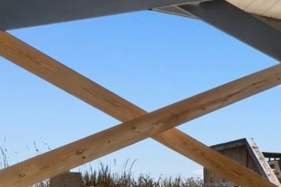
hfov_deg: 18.6
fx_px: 515
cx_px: 569
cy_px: 192
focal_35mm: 66
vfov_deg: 19.9
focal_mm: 10
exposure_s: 1/200
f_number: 7.1
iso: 100
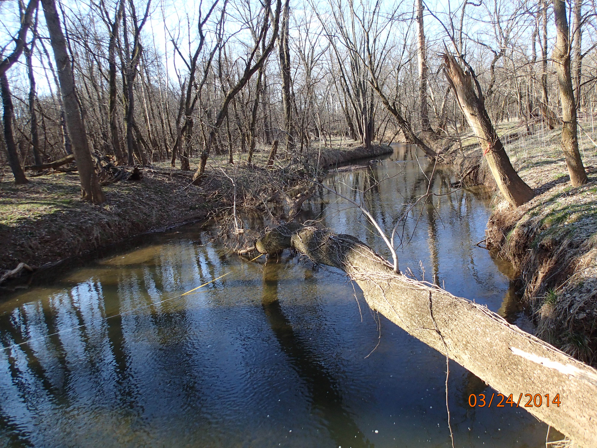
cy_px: 224
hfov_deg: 69.4
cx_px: 298
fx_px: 431
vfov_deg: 54.9
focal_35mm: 25
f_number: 2.8
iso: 200
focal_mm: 4.5
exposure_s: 1/640
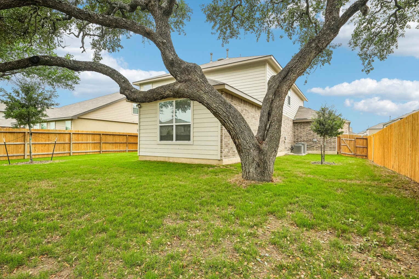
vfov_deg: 67.4
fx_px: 209
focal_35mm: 18
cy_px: 138
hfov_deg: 90.0
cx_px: 209
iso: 800
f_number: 8
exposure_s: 1/320
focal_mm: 17
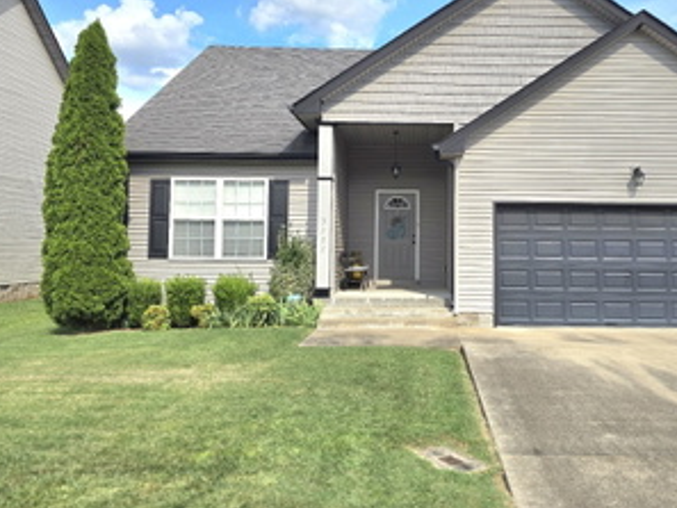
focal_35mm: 31
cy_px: 214
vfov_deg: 45.3
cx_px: 422
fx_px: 607
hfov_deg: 57.6
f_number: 1.7
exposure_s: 1/714
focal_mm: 6.3
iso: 12
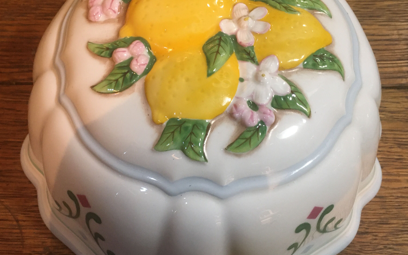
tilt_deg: -62.2
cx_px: 191
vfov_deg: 31.2
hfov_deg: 48.2
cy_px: 118
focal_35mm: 41
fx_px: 456
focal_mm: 4.15
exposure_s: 1/33
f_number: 2.2
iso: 200
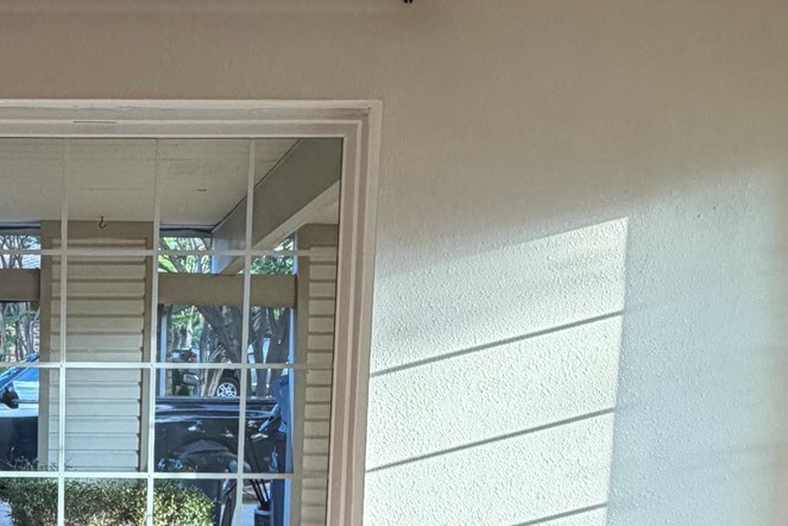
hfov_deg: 39.3
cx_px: 29
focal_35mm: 45
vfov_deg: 28.4
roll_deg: -2.3
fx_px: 985
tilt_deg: -3.7
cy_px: 496
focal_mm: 2.22
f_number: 2.2
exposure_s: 1/120
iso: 250
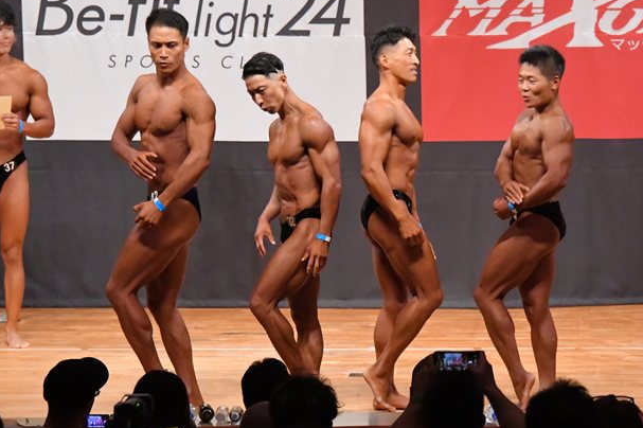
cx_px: 392
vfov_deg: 5.3
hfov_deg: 8.0
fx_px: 4605
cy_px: 240
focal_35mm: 258
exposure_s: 1/400
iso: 10000
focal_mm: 135
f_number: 5.6
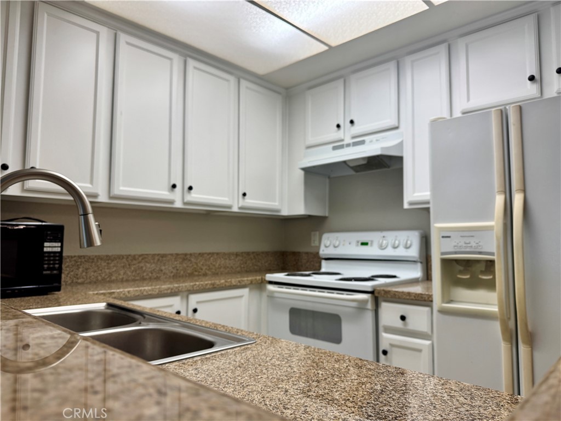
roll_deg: -0.1
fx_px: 389
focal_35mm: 24
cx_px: 280
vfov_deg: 56.8
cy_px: 210
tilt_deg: +3.9
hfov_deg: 71.6
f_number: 1.78
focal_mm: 6.76
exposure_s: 1/120
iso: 125
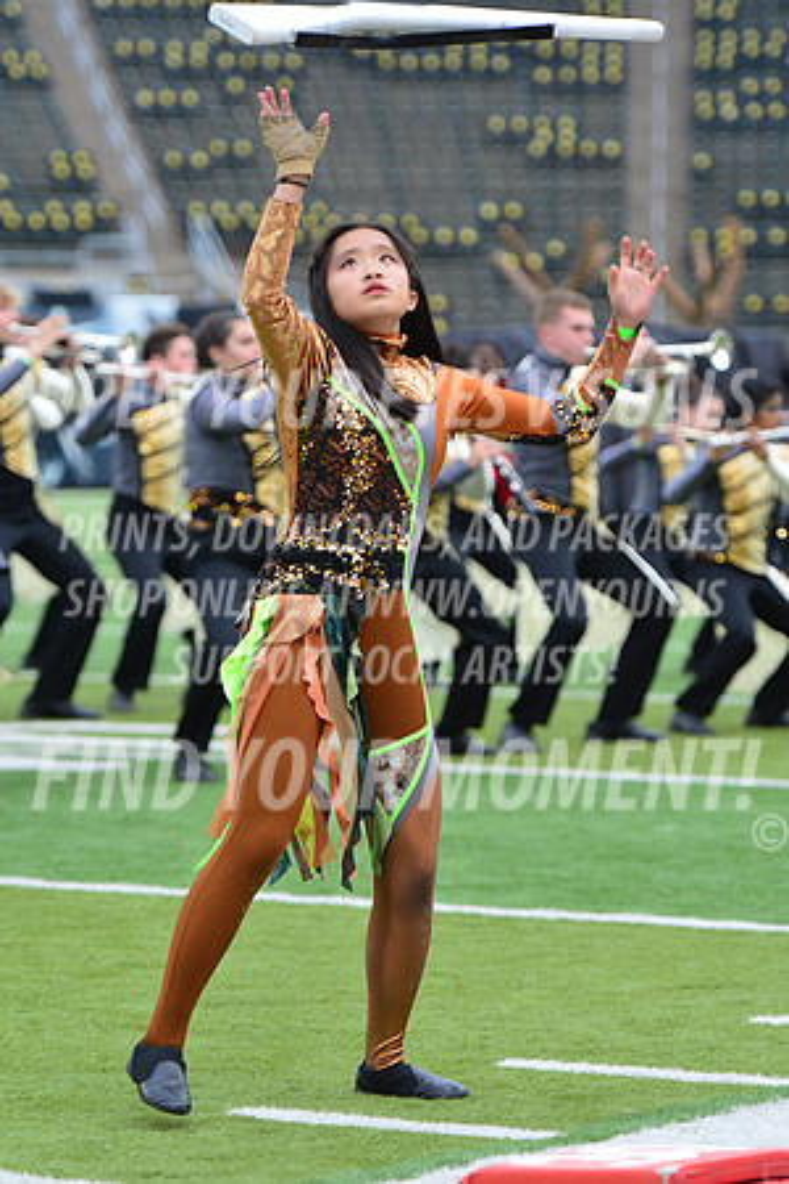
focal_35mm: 155
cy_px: 592
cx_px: 394
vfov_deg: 13.2
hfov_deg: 8.9
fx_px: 5095
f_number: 4.5
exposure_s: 1/500
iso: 640
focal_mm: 155
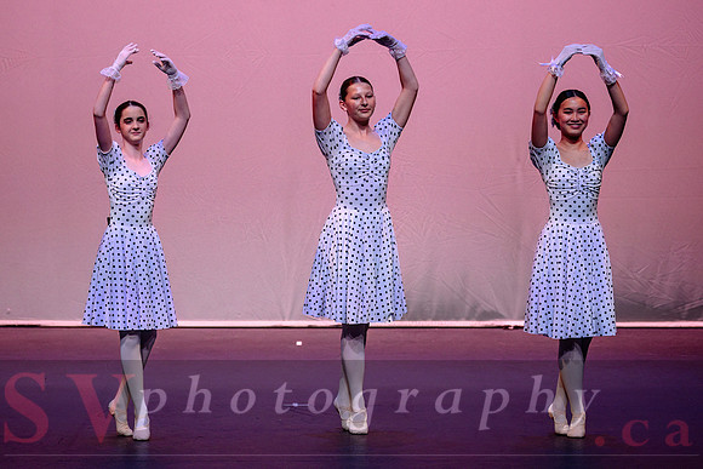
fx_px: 3522
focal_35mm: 180
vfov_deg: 7.6
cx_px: 352
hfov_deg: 11.4
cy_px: 236
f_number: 2.8
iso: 1600
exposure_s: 1/800
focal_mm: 116
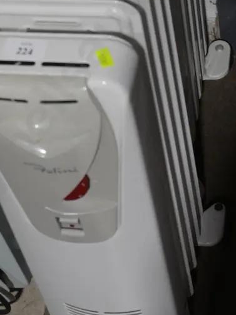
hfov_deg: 13.5
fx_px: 1000
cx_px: 115
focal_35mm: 110
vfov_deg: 17.6
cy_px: 21
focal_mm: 27
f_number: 5.3
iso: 500
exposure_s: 1/60
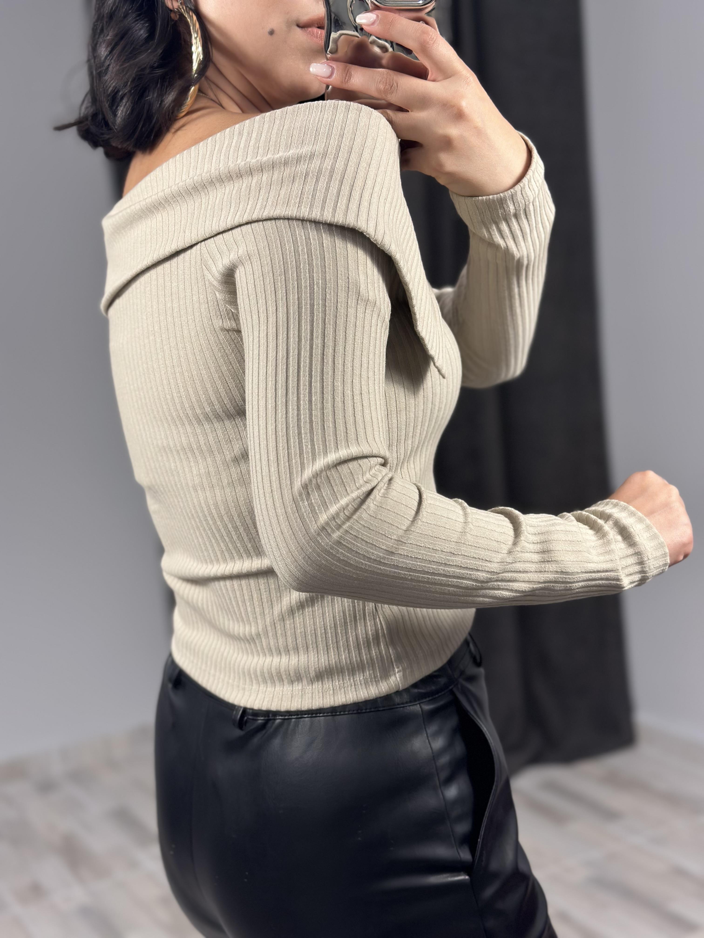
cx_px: 352
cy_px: 469
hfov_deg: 30.3
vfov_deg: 39.7
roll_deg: +7.5
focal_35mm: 48
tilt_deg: -32.3
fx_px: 1302
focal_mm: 6.86
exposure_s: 1/100
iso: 80
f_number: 1.78
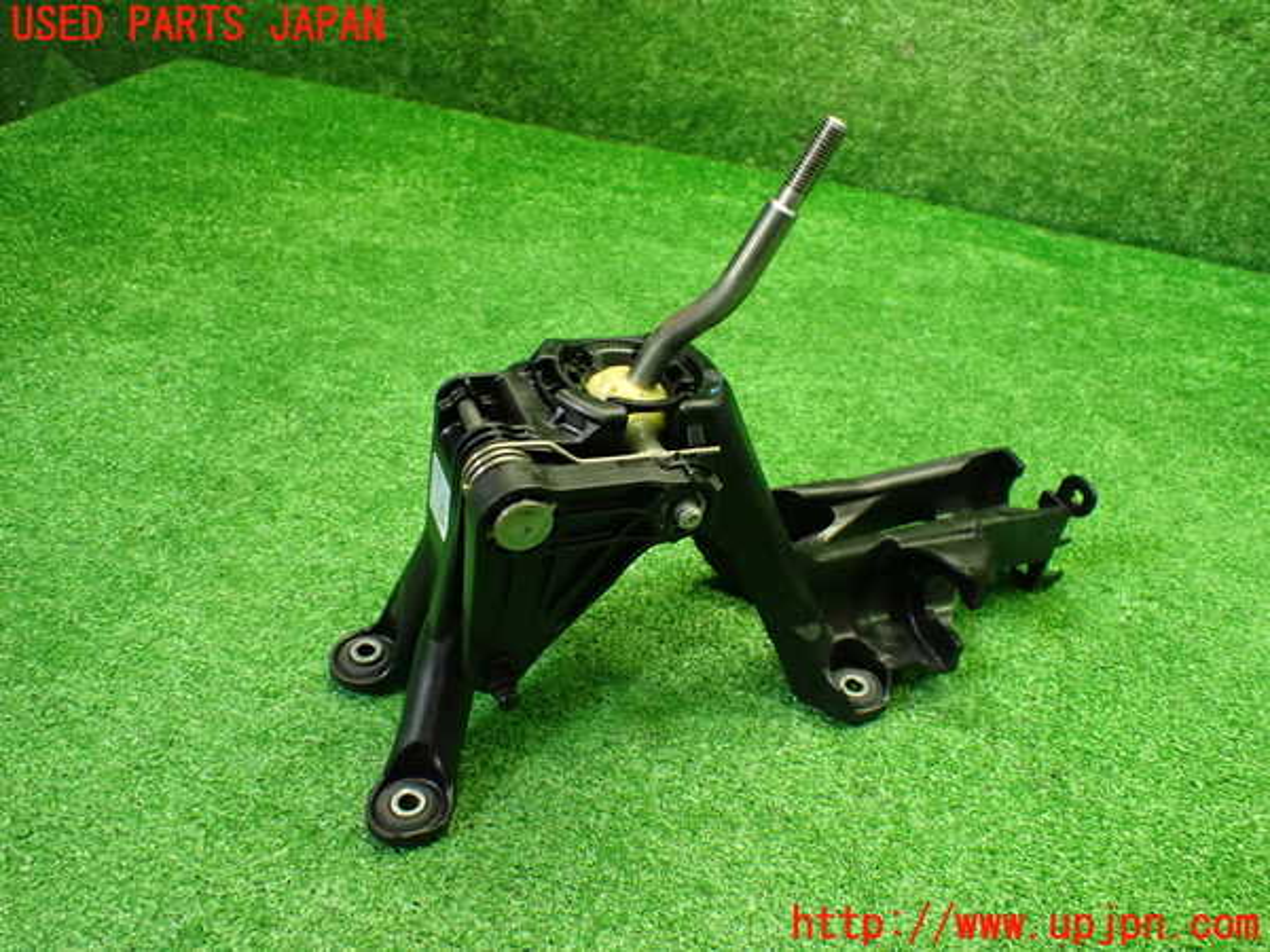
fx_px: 1101
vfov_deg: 46.8
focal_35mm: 30
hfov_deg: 60.0
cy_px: 476
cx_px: 635
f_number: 2.3
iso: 800
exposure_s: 1/100
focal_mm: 5.4
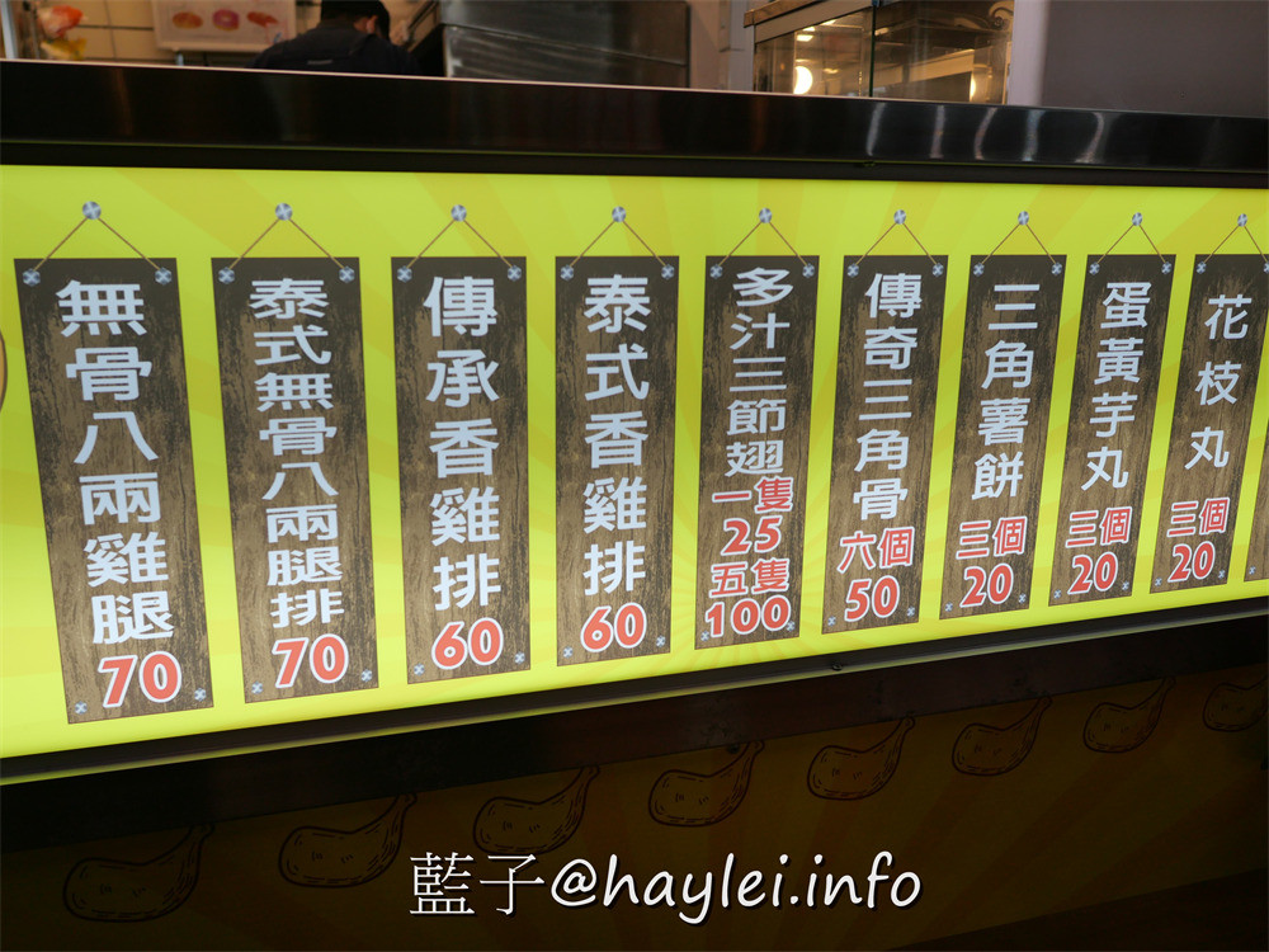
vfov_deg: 46.8
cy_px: 476
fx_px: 1100
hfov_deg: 60.0
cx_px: 634
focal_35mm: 30
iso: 200
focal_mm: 15
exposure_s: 1/250
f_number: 2.8
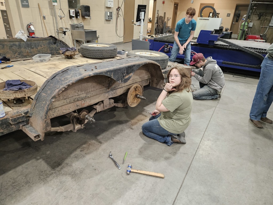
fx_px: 181
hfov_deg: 73.9
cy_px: 102
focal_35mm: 23
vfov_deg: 58.9
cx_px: 136
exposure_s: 1/120
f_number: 1.8
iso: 1000
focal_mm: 5.4
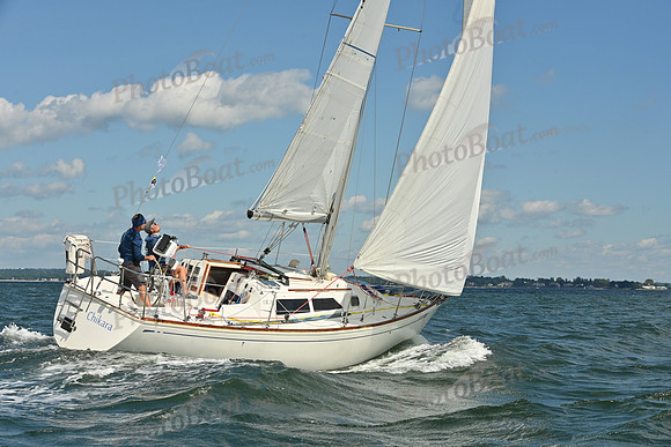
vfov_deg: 19.5
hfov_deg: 28.8
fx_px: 1305
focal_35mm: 70
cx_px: 336
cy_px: 224
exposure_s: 1/1250
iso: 250
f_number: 9
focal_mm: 70
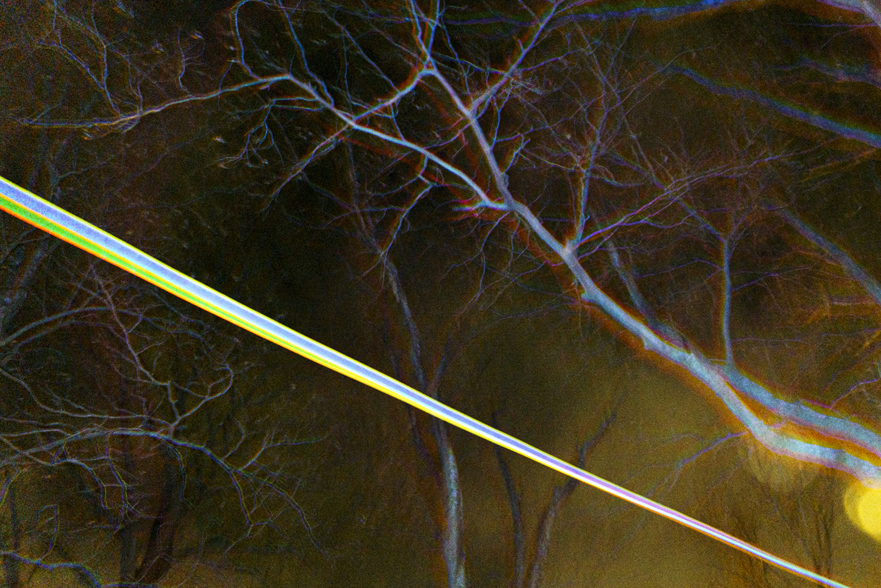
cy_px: 327
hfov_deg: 55.1
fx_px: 832
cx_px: 553
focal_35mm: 34
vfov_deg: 38.8
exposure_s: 1/3
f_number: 3.5
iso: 800
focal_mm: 18
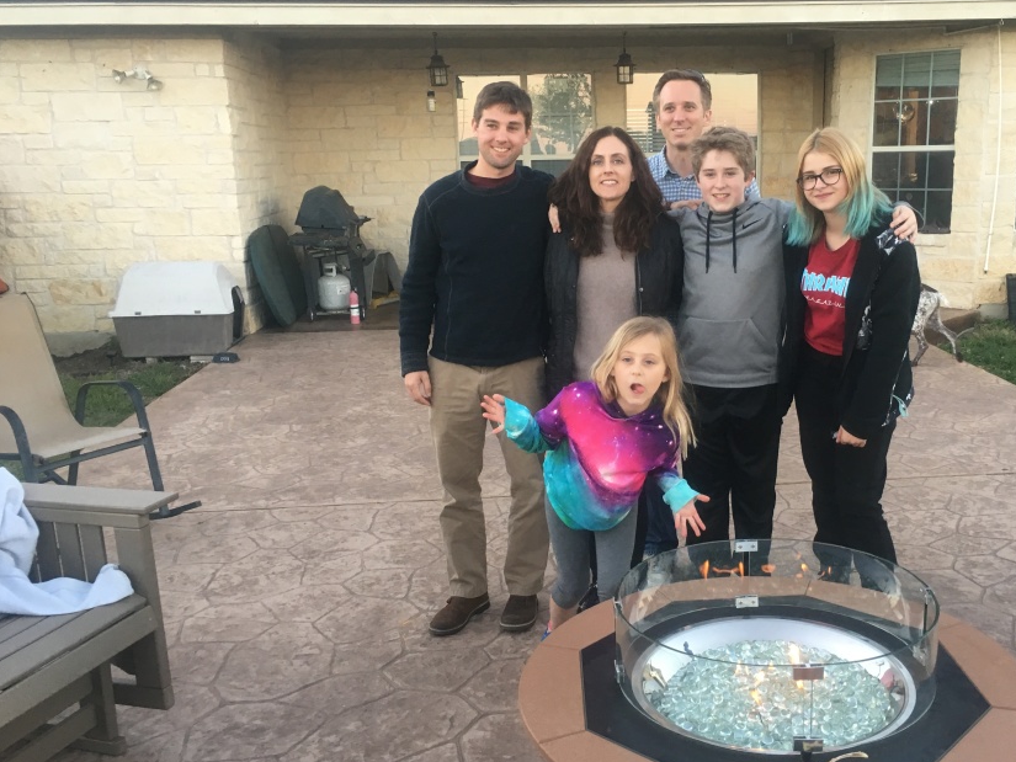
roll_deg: +2.9
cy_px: 394
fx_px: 1057
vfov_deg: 39.7
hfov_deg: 50.9
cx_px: 626
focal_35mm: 36
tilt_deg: -13.0
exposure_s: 1/30
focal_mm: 4.15
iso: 40
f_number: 2.2
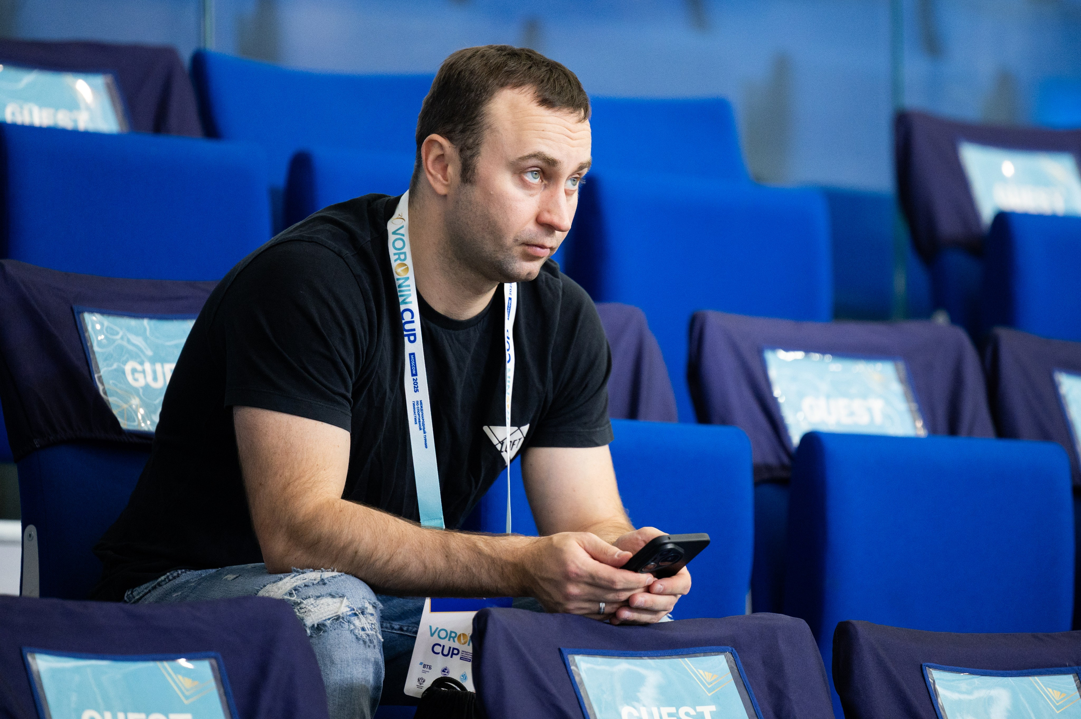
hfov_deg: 8.7
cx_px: 639
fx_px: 7096
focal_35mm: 236
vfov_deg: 5.8
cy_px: 294
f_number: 2.8
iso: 2000
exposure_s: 1/640
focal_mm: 200
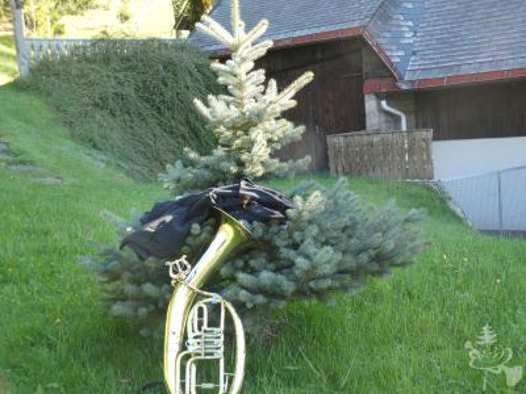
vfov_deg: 27.5
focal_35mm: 53
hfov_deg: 36.2
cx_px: 263
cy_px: 197
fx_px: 805
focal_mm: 9.5
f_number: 3.9
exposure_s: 1/80
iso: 125
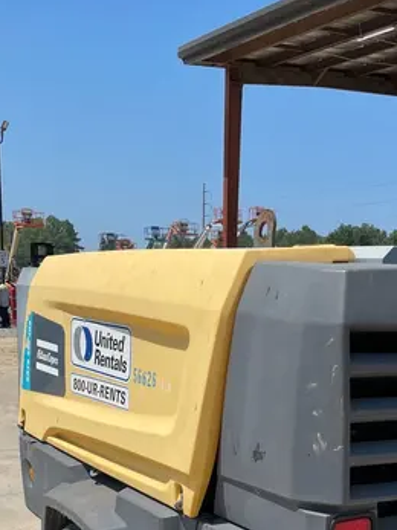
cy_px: 522
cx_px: 304
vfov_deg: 32.4
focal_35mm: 55
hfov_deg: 26.2
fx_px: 842
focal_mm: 4.2
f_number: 1.6
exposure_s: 1/4464
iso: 32
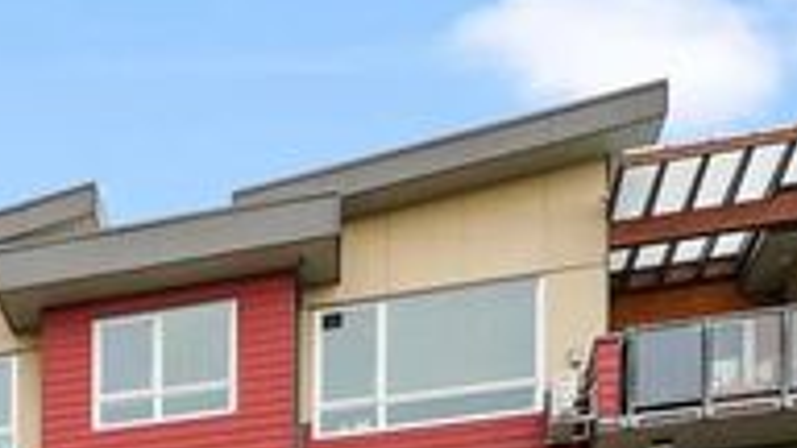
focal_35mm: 56
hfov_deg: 34.0
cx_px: 0
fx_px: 1183
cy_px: 799
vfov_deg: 17.5
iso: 50
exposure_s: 1/125
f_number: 4
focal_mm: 16
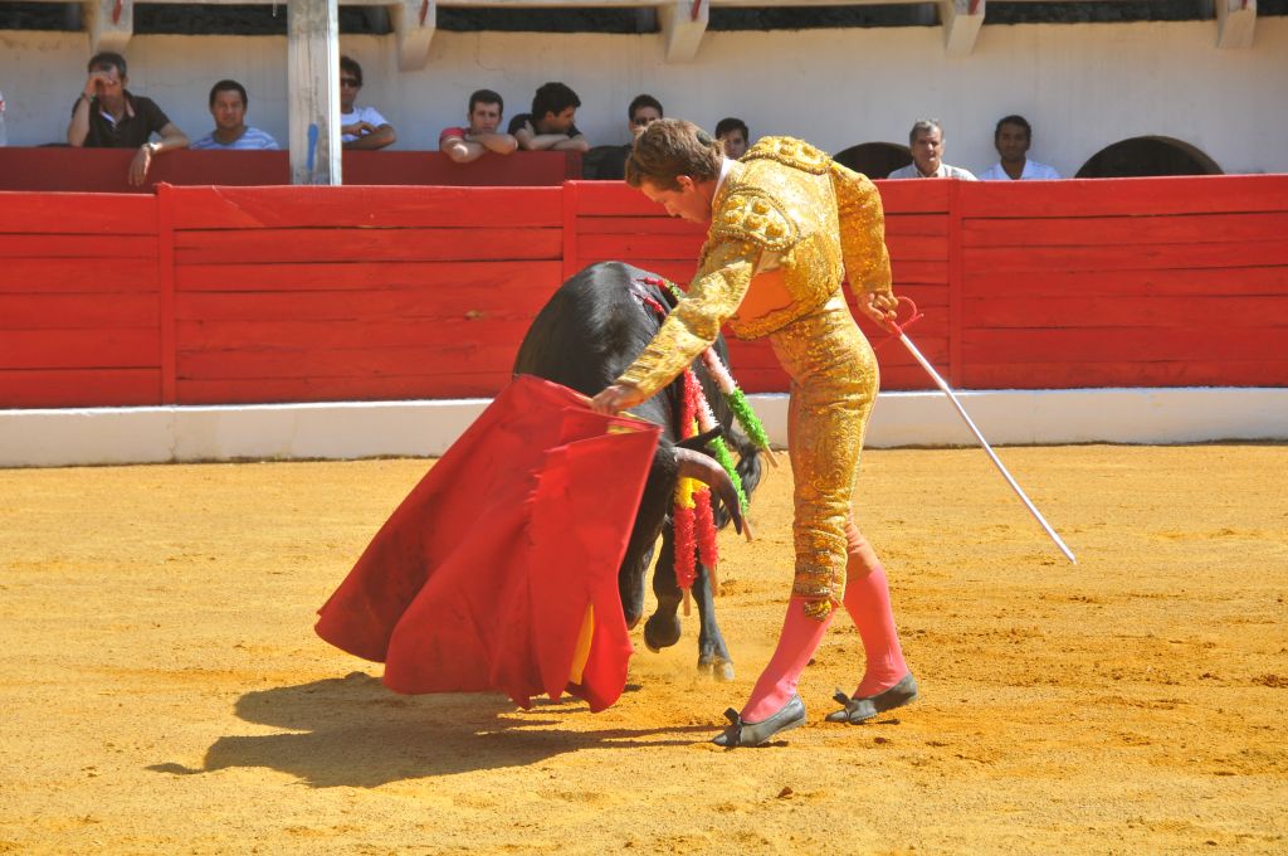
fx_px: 5628
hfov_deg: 13.1
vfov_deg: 8.7
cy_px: 428
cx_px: 644
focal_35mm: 158
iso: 200
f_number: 6.7
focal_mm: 105
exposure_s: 1/350
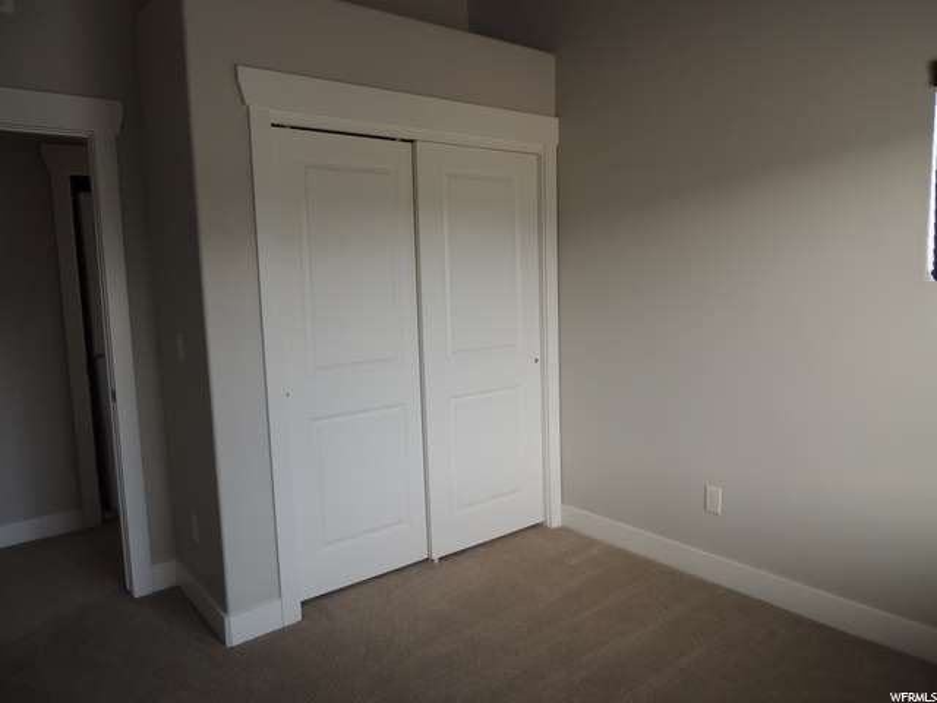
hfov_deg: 71.6
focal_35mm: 24
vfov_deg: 56.8
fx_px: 650
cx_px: 468
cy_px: 352
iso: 160
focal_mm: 4.3
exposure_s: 1/30
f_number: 3
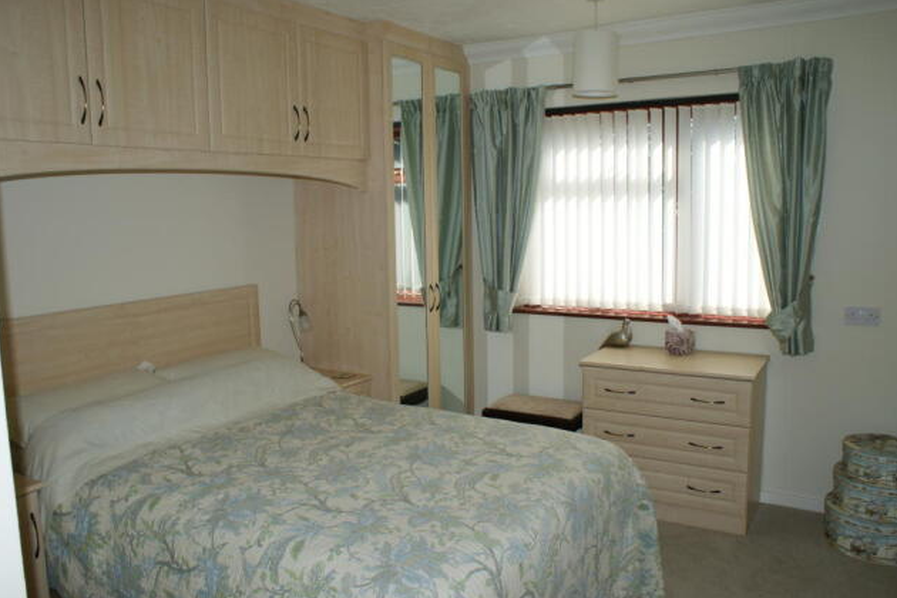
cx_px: 461
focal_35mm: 28
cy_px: 297
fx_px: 698
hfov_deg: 65.5
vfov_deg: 46.4
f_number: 7.1
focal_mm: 18
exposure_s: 1/160
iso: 100
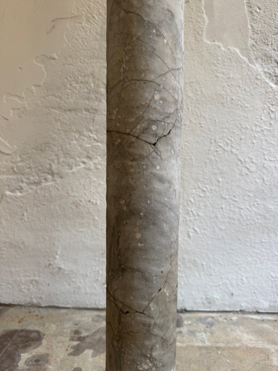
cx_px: 139
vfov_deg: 71.6
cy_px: 186
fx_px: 257
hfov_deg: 56.8
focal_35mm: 24
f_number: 1.78
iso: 100
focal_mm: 6.76
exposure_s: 1/121
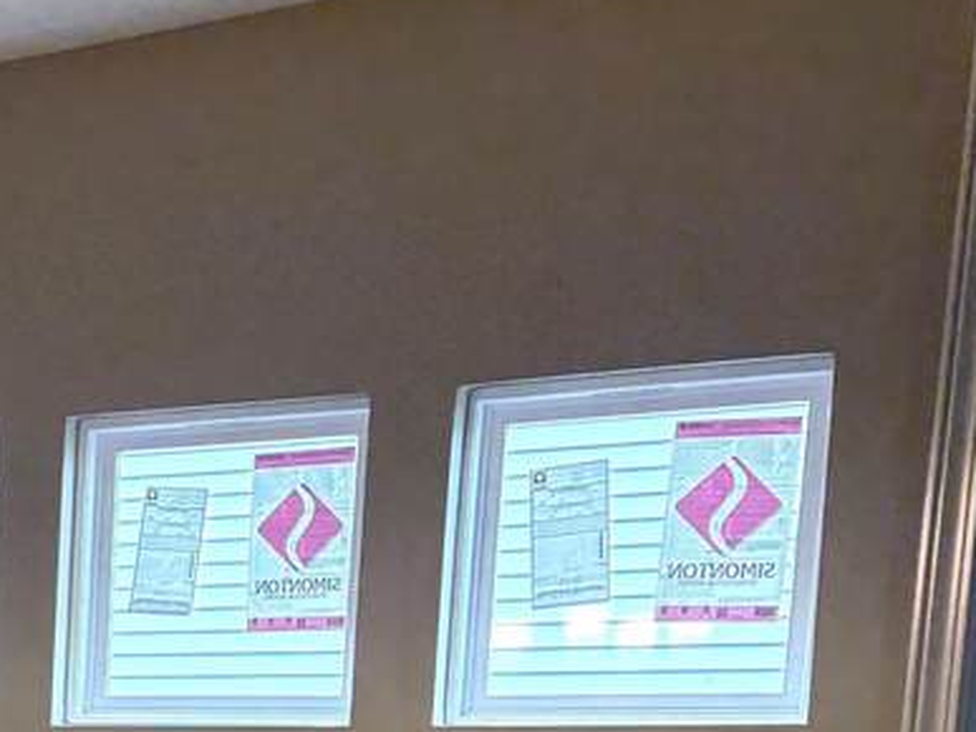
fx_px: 2424
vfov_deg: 15.8
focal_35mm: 86
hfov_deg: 19.3
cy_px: 1103
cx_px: -572
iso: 125
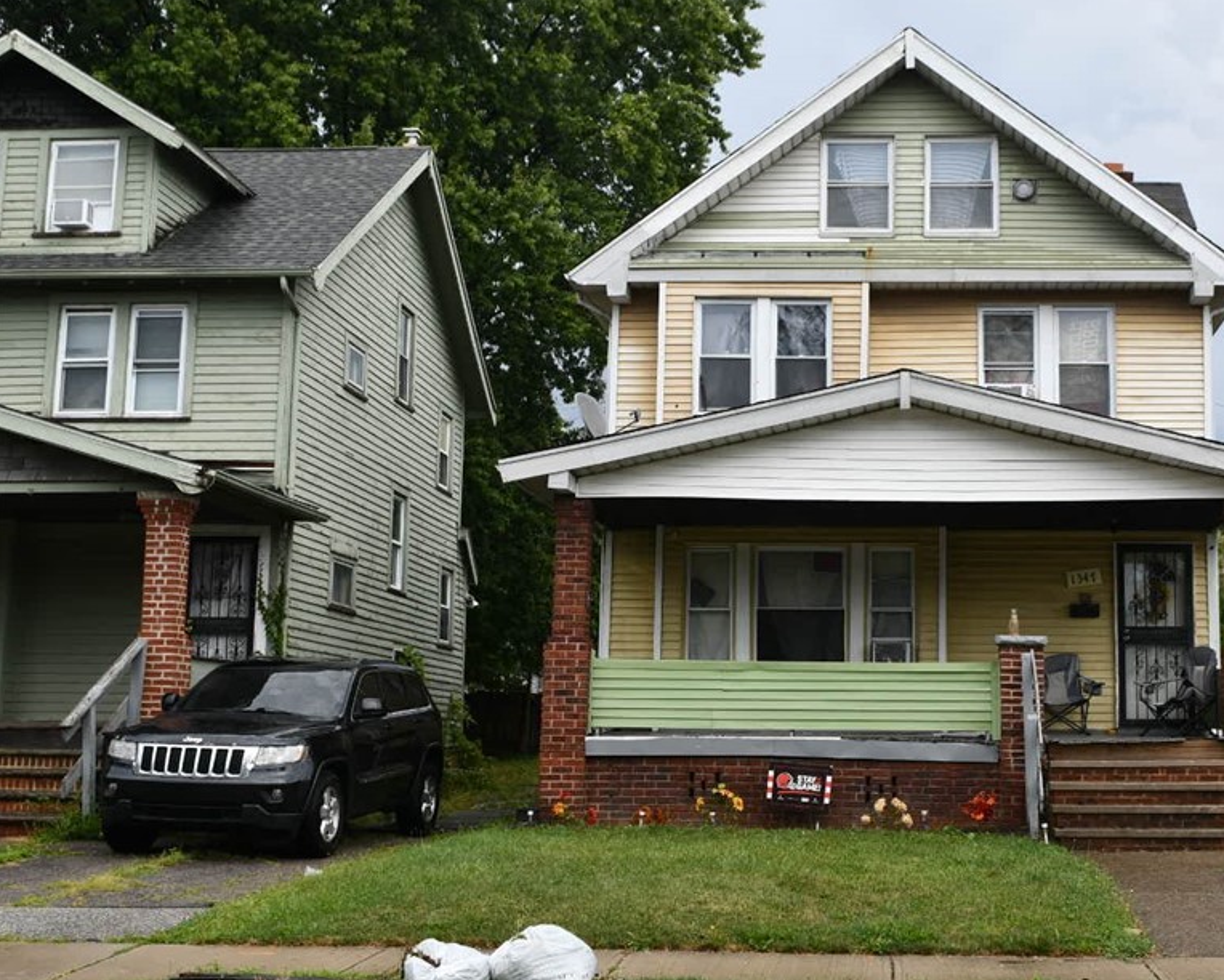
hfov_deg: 38.1
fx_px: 1740
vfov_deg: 31.5
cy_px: 512
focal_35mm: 48
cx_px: 865
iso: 160
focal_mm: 24
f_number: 8
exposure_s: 1/250
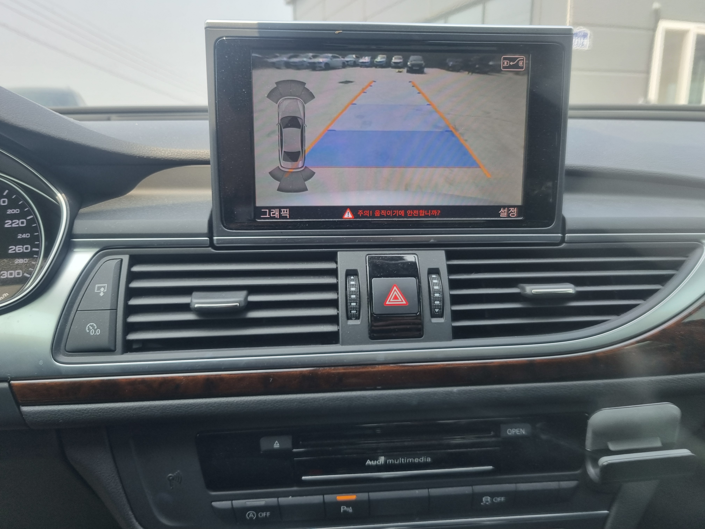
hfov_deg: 67.3
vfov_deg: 53.1
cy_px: 264
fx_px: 530
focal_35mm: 26
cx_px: 352
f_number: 1.8
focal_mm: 5.4
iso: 50
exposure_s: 1/166
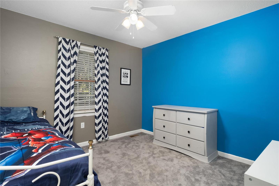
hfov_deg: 90.0
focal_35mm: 18
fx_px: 139
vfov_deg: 67.4
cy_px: 93
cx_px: 140
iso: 640
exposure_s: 1/1.67
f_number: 9
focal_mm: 9
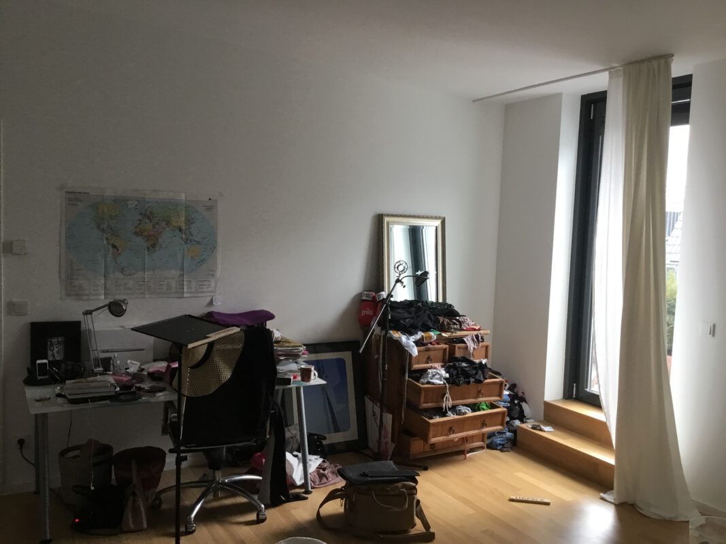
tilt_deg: -3.8
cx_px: 363
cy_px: 272
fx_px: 650
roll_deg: -2.0
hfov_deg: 58.4
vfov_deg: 45.4
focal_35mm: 31
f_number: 2.4
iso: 50
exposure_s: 1/33
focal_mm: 3.3
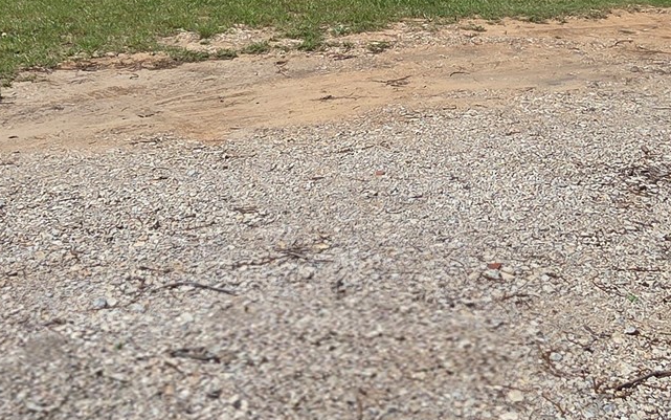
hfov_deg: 44.9
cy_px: -89
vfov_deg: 26.0
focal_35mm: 44
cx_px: 253
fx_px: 805
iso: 50
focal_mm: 2.2
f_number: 2.2
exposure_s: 1/5000
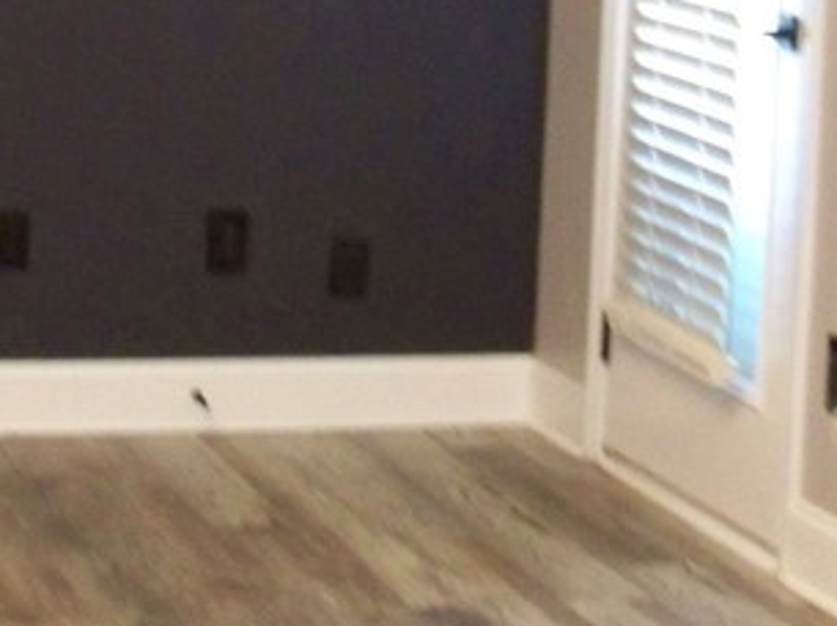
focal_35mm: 121
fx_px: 2922
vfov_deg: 12.2
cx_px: 302
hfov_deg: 16.3
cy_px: 96
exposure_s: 1/30
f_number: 2.8
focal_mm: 5.85
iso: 320
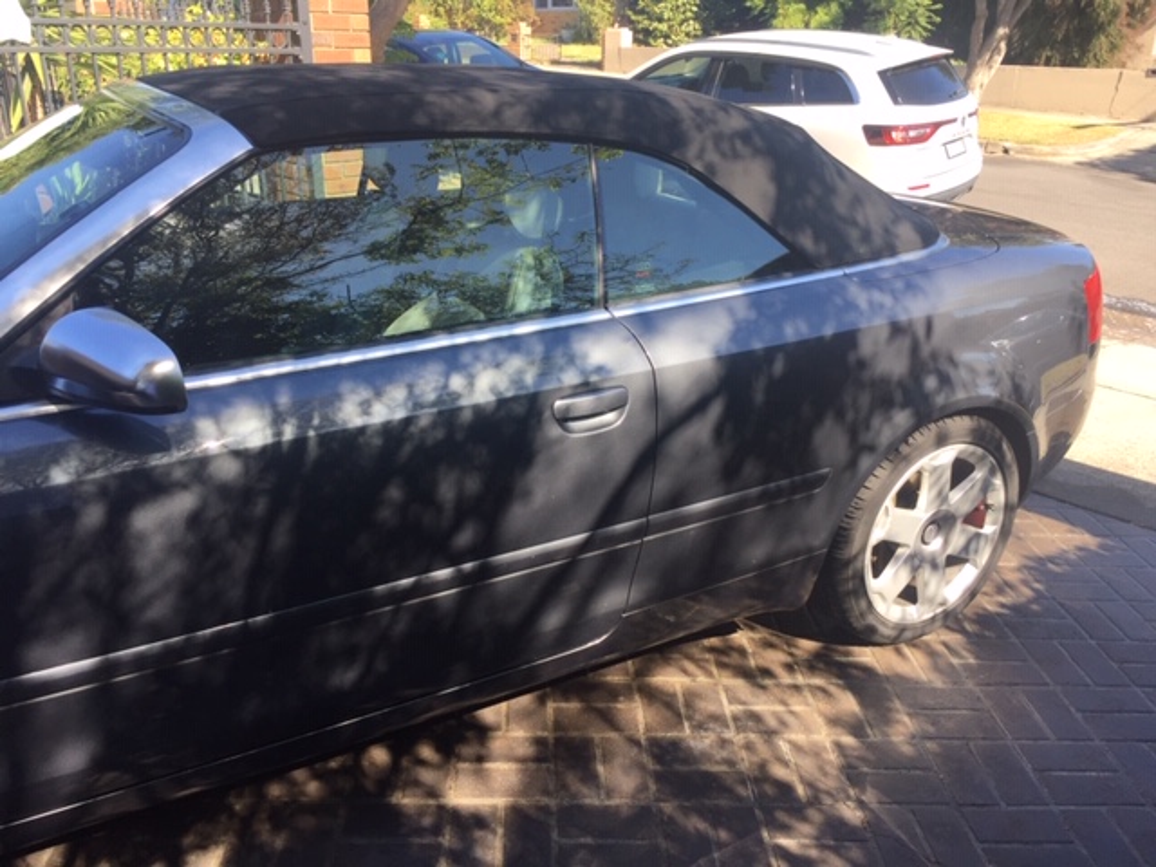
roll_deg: -0.4
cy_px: 434
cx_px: 578
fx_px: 968
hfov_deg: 61.7
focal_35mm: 29
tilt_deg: -22.7
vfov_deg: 48.2
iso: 32
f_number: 2.2
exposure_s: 1/449
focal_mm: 4.15
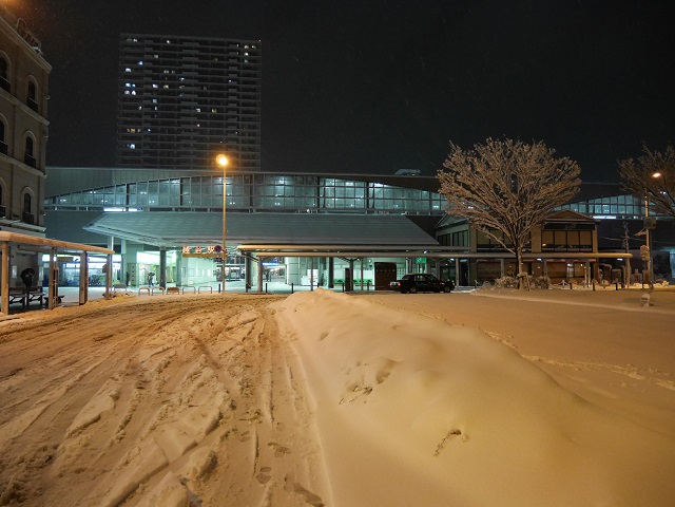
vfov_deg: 56.8
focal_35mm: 24
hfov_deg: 71.6
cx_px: 338
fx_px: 468
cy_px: 254
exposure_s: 1/60
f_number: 3.5
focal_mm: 12
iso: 2500
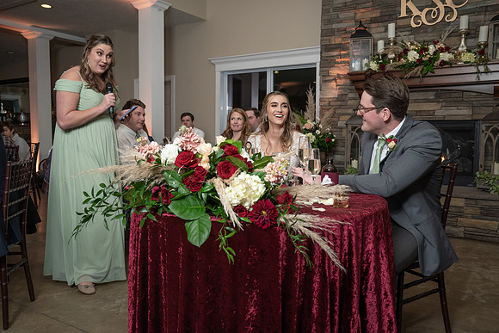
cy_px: 166
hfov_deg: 61.9
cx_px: 250
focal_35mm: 30
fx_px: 416
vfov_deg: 43.6
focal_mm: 30
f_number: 5.6
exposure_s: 1/200
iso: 2000
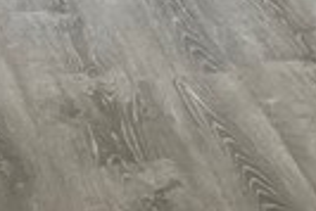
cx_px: 311
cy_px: -505
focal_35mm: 208
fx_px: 1828
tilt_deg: -5.5
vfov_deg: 6.0
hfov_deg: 9.8
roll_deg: -0.6
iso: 125
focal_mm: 5.1
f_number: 1.6
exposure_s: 1/120
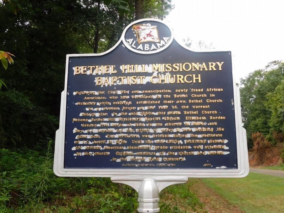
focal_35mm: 36
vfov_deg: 39.7
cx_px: 142
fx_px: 295
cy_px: 106
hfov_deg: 51.4
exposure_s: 1/400
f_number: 3.5
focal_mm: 6.3
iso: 125
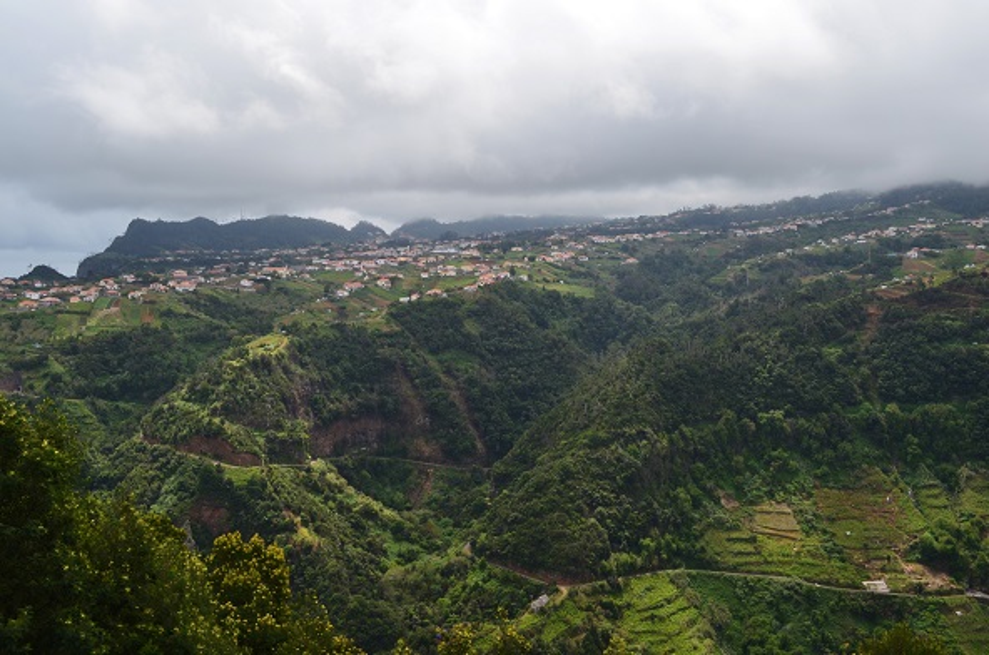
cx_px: 494
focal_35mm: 39
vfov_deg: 34.1
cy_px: 328
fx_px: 1069
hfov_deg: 49.6
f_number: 11
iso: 110
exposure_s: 1/125
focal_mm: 26
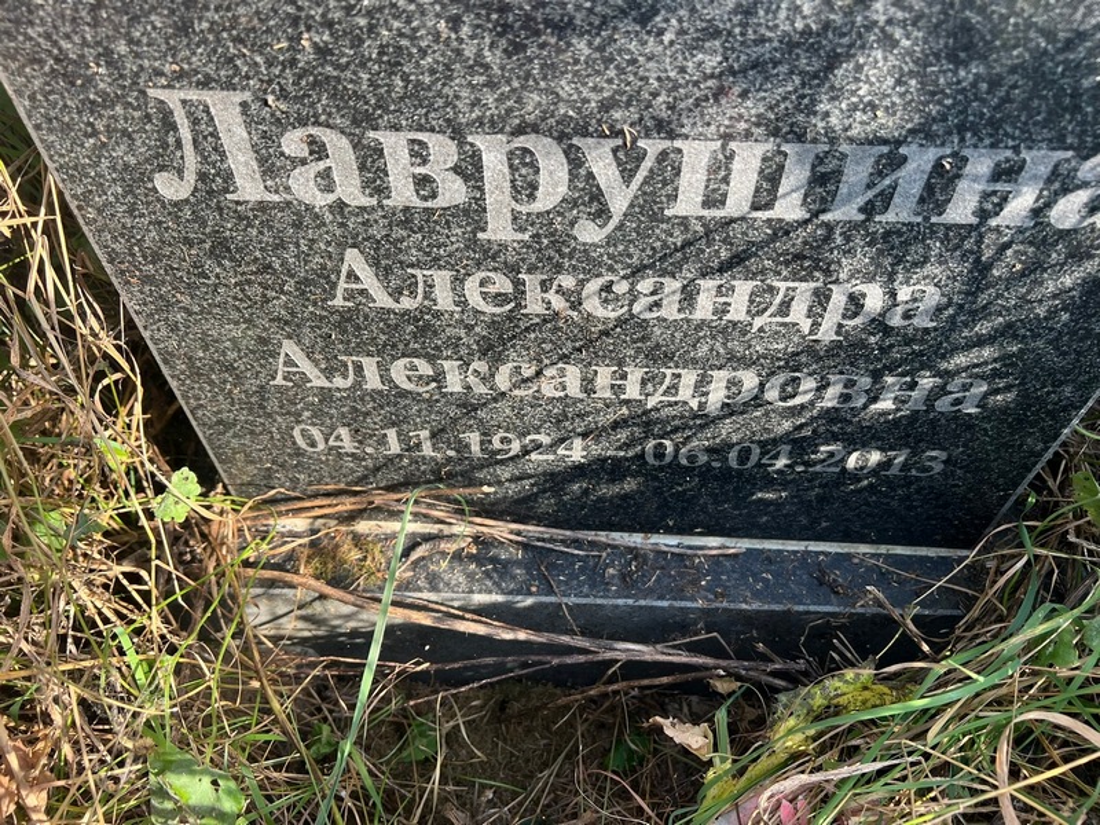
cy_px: 412
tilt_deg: -49.1
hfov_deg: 67.3
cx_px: 550
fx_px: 826
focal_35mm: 26
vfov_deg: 53.1
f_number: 1.5
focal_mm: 5.7
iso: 50
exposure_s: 1/441
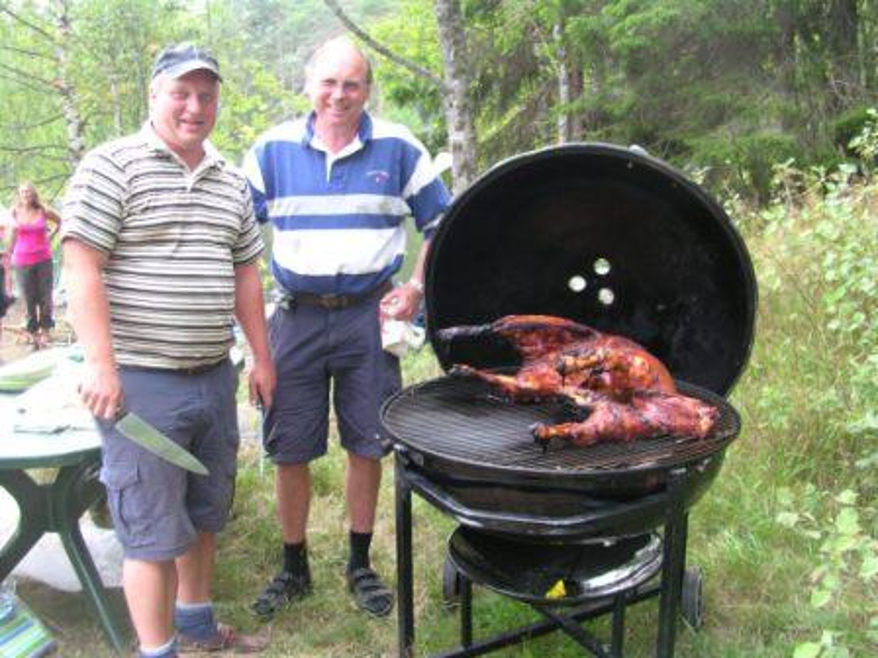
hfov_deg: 50.1
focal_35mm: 37
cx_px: 439
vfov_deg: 38.7
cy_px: 329
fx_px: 938
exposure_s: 1/42.8
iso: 100
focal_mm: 5.6
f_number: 2.7
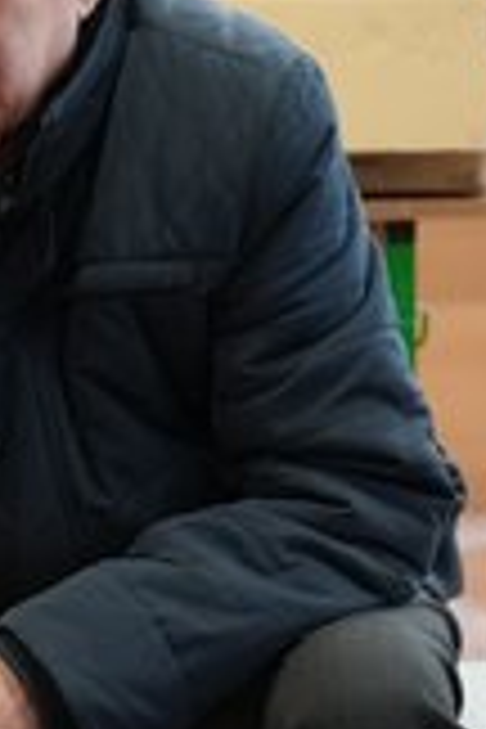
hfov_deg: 7.9
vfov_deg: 11.8
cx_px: 63
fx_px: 3503
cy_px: 164
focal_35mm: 173
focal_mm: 70
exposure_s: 1/160
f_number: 4
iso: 8000
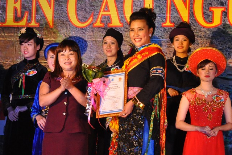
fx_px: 1015
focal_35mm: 158
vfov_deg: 8.7
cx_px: 116
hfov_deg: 13.0
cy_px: 78
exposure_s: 1/250
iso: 2000
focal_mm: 105
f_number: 5.6
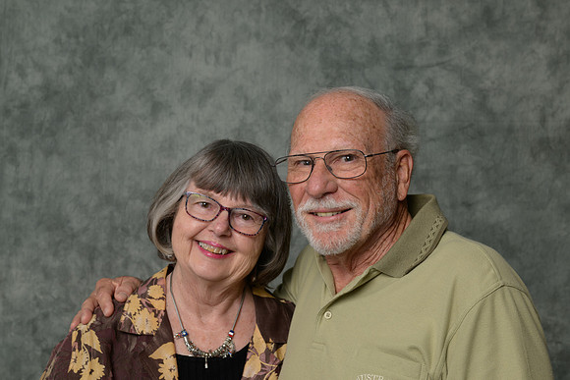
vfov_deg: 22.6
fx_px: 950
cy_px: 190
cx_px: 285
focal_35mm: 60
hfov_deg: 33.4
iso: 400
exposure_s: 1/125
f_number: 10
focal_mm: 60
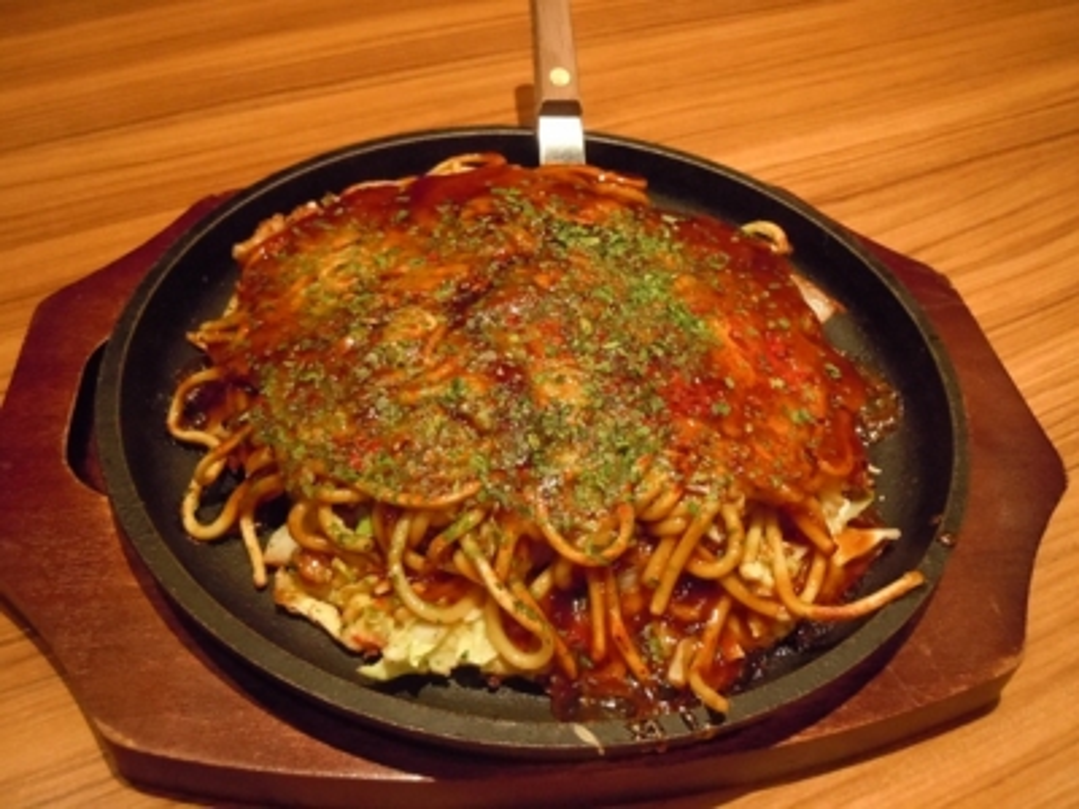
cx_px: 540
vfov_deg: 42.9
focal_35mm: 33
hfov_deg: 55.4
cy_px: 404
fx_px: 1029
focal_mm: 5.9
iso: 800
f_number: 4
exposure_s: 1/25
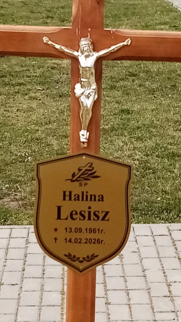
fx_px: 247
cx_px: 89
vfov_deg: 66.0
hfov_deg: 40.2
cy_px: 163
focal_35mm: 29
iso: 108
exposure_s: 1/778
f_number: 1.8
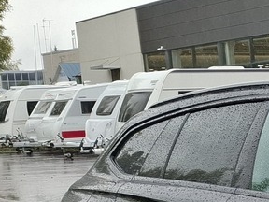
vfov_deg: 12.8
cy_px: 187
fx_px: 894
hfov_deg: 13.5
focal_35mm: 115
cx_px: 605
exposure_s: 1/200
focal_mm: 5.54
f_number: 1.8
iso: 50
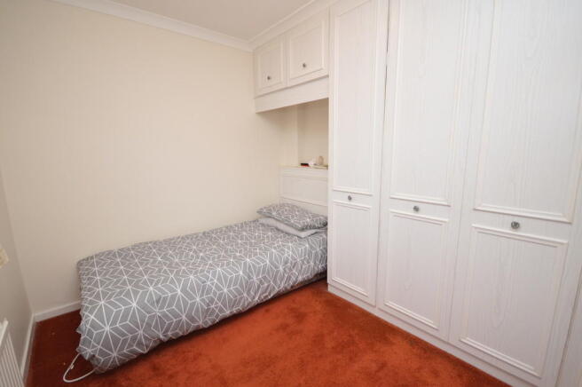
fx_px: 242
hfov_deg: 100.4
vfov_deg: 77.2
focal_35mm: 15
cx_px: 291
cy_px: 194
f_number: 4
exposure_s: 1/60
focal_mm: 10
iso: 800
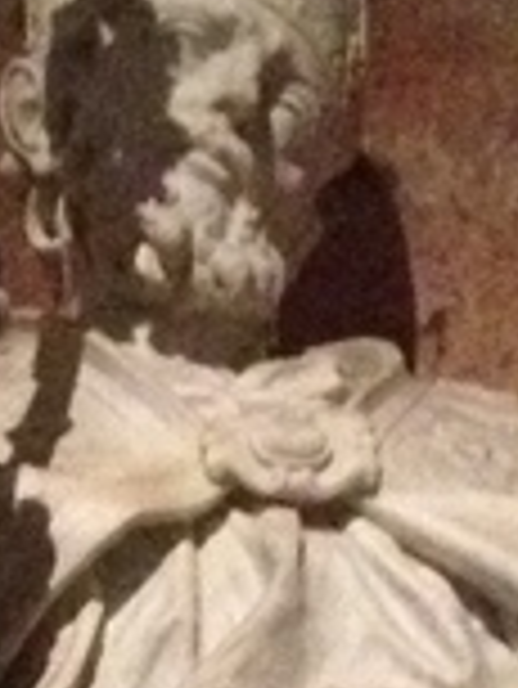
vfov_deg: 6.9
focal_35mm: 275
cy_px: 1475
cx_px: 86
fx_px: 5479
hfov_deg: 5.4
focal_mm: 4.28
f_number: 2.4
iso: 800
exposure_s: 1/15
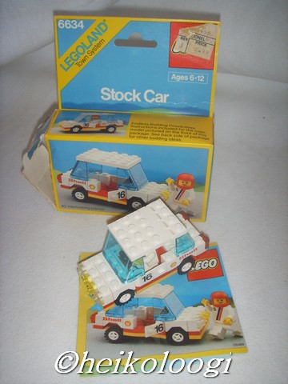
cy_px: 192
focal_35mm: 39
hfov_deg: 36.8
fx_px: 433
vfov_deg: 47.9
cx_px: 144
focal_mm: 6.6
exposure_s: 1/45
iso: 100
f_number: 3.5
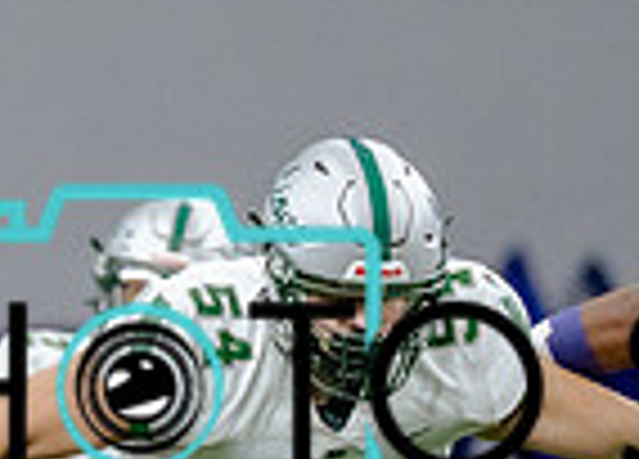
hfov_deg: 1.6
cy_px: 176
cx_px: -314
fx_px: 23547
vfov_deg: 1.1
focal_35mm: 1295
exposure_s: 1/1250
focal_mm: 200
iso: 3200
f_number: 2.8
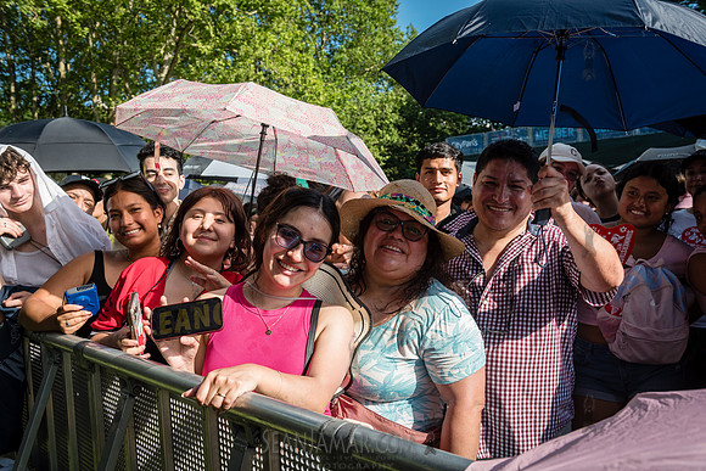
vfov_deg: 42.3
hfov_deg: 60.3
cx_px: 353
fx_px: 608
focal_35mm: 31
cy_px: 236
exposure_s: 1/800
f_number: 5
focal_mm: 31
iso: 500
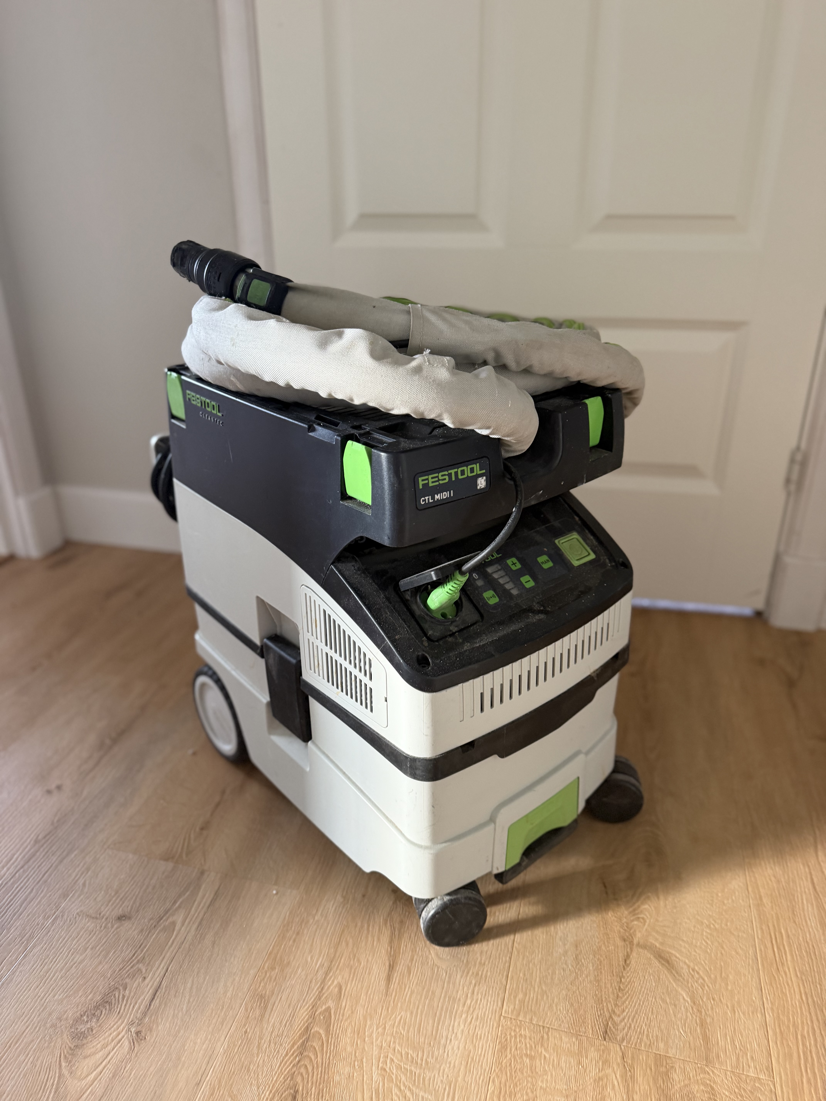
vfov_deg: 71.6
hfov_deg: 56.8
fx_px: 764
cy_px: 550
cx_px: 413
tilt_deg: -24.6
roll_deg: +1.2
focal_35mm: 24
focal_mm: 6.76
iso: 320
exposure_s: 1/60
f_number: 1.78
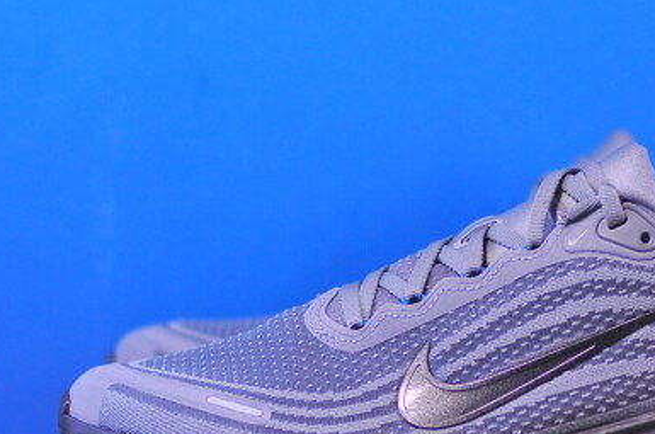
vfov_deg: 8.8
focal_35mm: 156
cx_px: 495
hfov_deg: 13.1
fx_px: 2832
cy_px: 244
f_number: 2
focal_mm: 50
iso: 250
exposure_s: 1/320
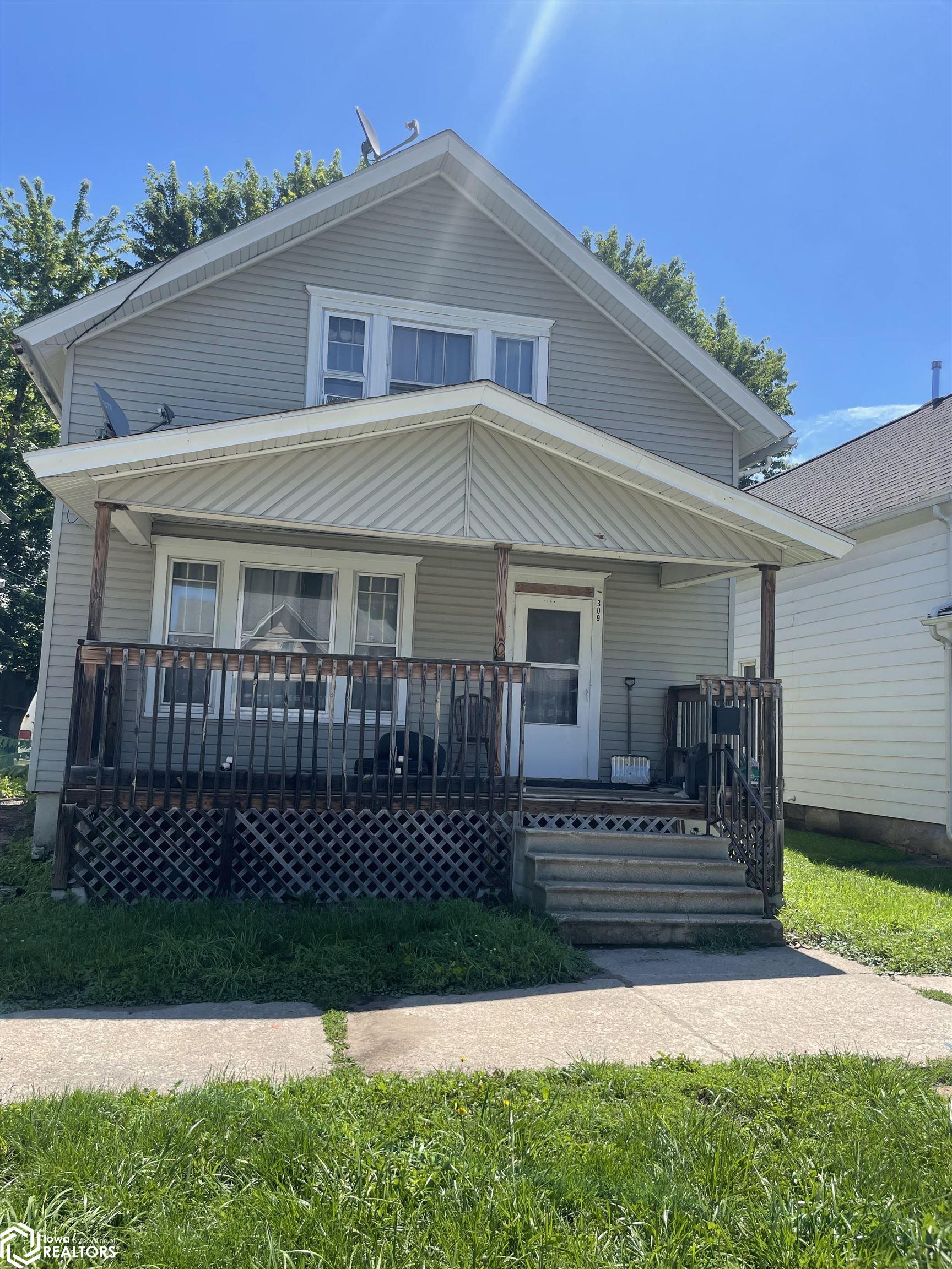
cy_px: 634
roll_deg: -2.6
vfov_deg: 67.3
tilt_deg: +6.1
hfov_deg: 53.1
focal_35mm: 26
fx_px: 953
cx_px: 476
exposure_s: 1/1984
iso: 32
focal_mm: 4.2
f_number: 1.6
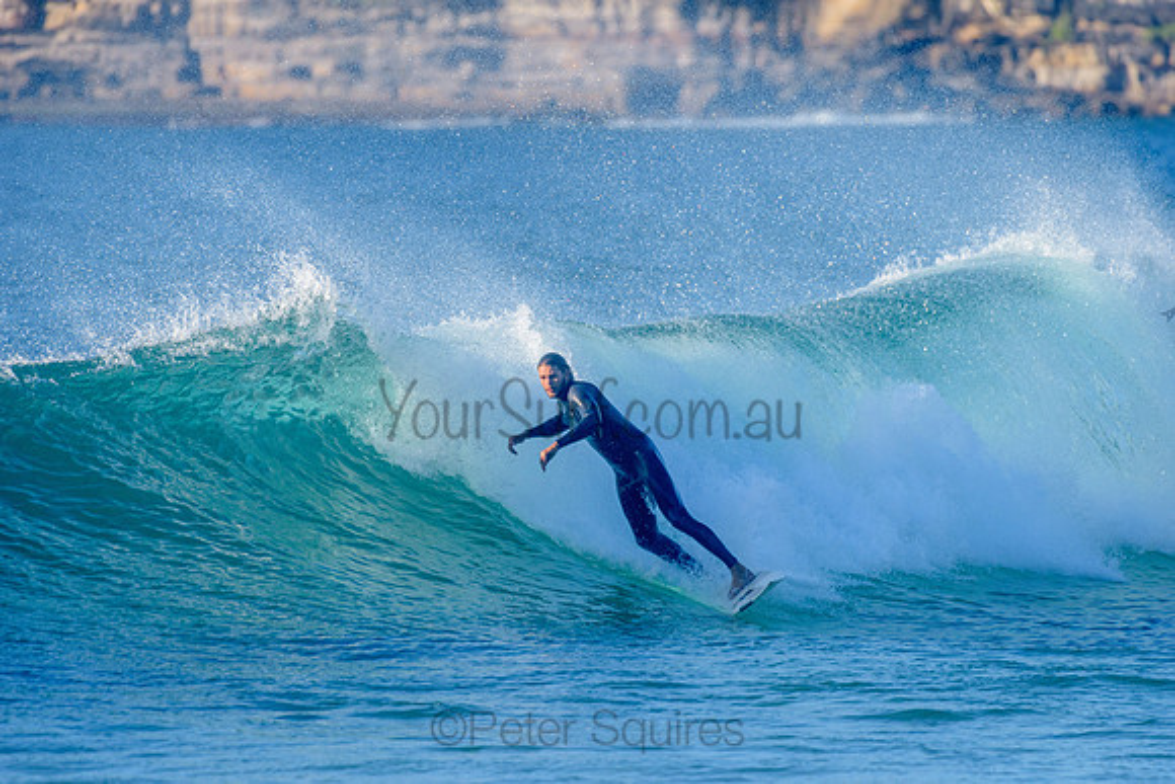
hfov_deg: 4.1
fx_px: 16332
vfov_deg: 2.7
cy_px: 392
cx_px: 588
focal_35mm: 500
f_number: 5.6
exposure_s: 1/2000
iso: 400
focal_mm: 500
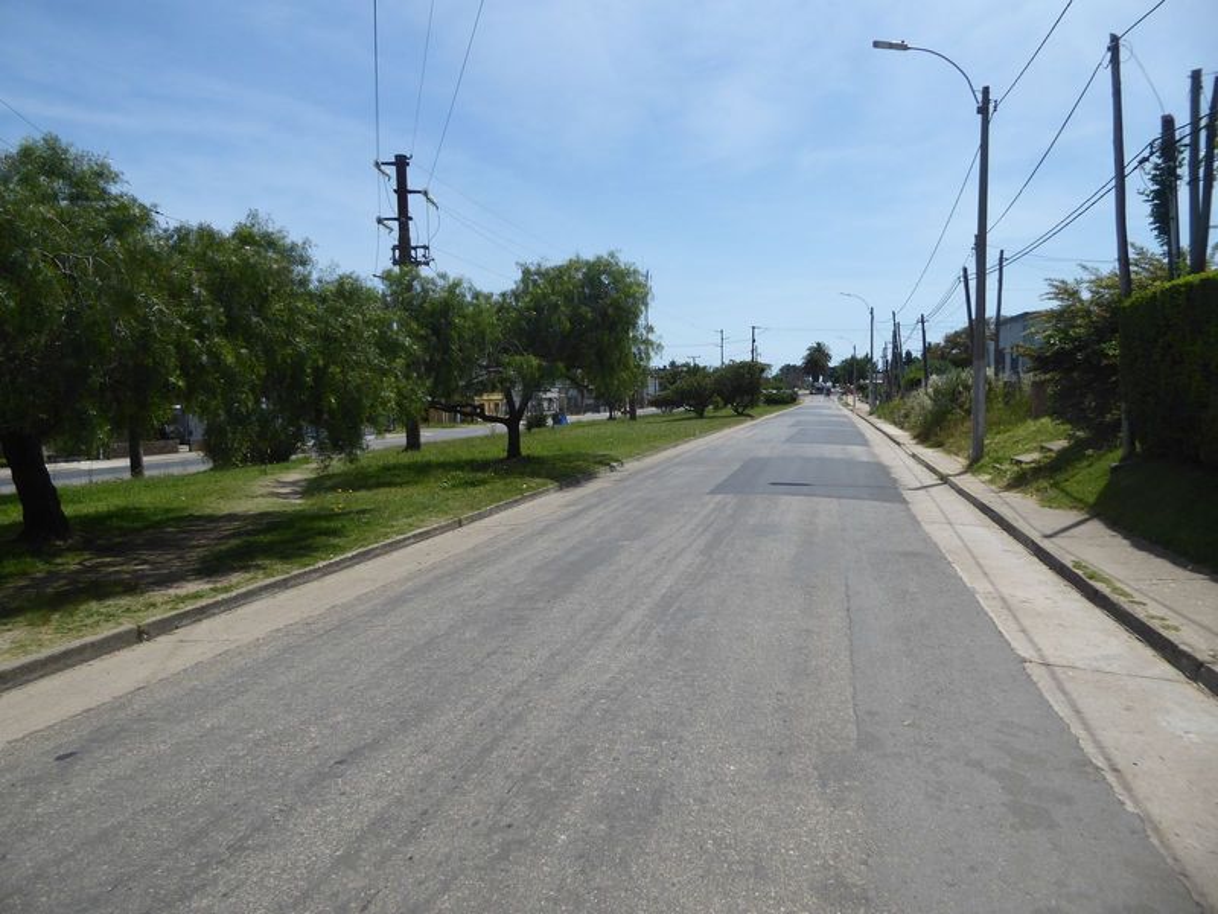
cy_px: 457
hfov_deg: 69.4
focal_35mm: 25
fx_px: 880
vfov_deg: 54.9
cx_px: 609
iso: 80
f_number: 3.3
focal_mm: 4.3
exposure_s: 1/1300
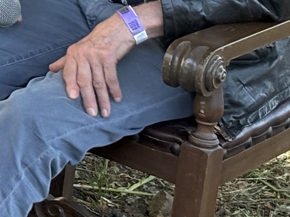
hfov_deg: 6.8
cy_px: -281
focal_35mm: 275
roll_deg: +0.4
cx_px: -439
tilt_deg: -9.1
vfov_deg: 5.3
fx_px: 2305
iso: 50
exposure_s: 1/801
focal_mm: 5.96
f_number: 1.6
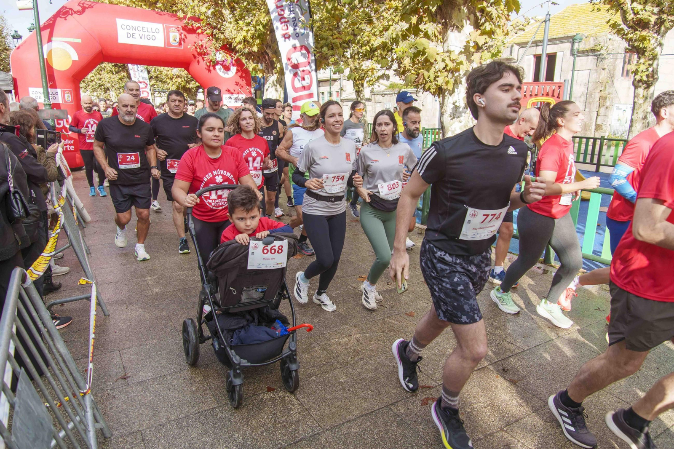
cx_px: 337
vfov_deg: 53.1
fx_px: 449
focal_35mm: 24
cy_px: 224
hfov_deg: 73.8
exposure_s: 1/640
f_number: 2.8
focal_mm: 16
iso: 125
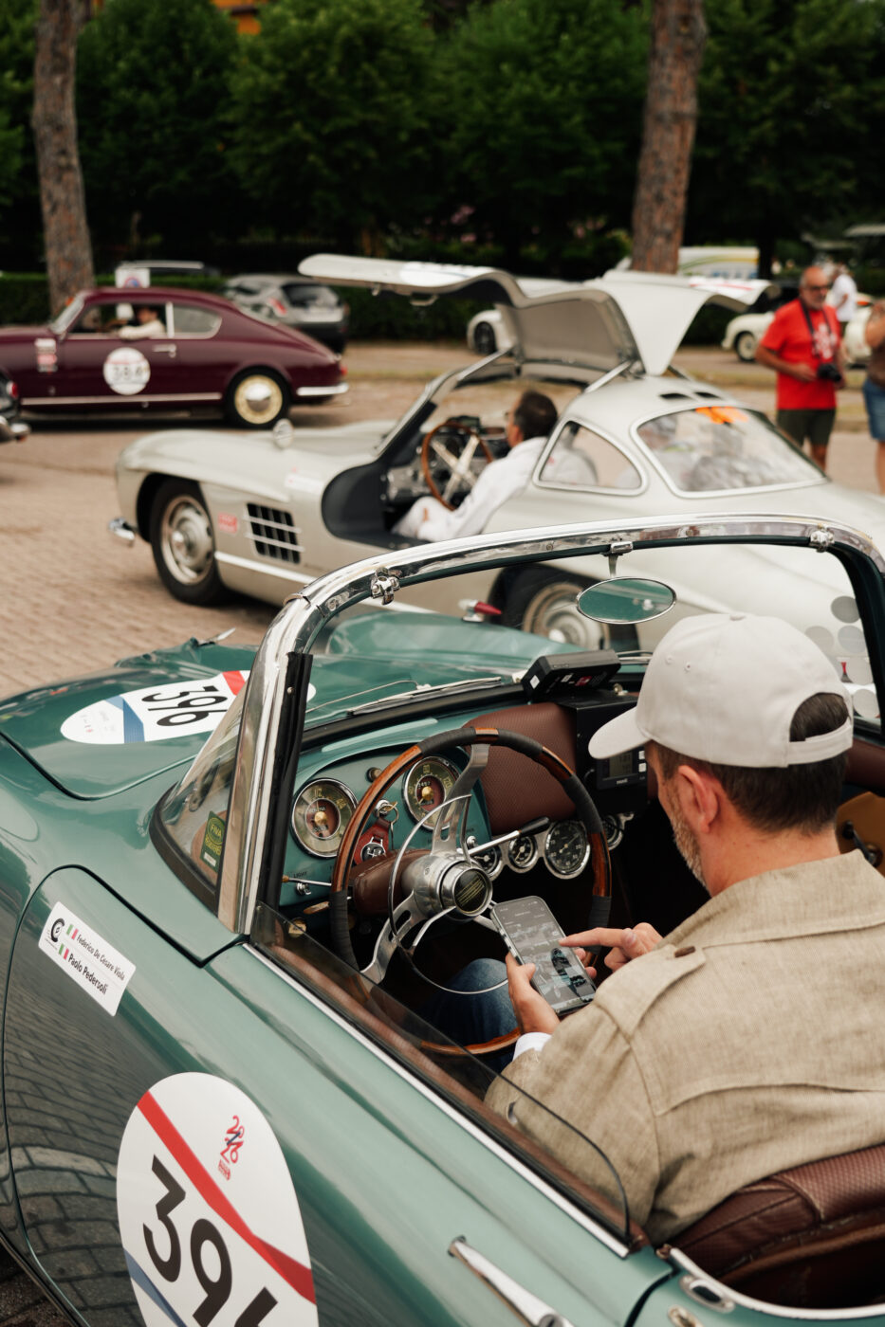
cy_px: 664
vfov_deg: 49.6
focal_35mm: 39
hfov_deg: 34.2
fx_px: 1438
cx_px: 442
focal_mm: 39
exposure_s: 1/125
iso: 100
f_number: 4
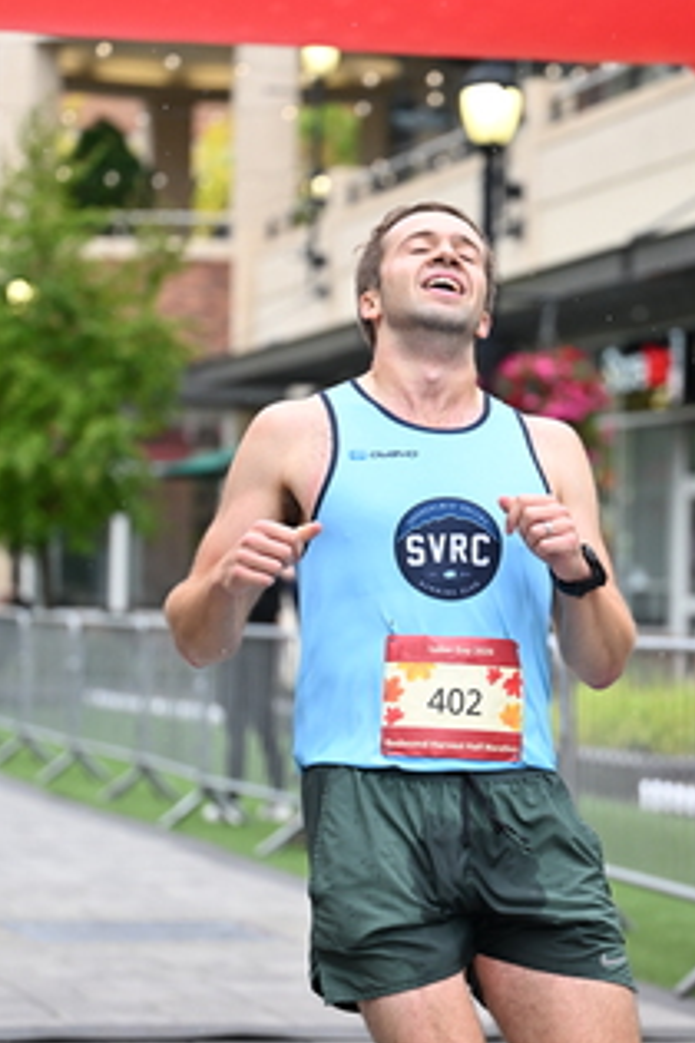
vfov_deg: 15.6
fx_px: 3793
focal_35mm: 131
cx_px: 518
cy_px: 616
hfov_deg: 10.4
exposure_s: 1/1600
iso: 1250
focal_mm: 75
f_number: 2.8
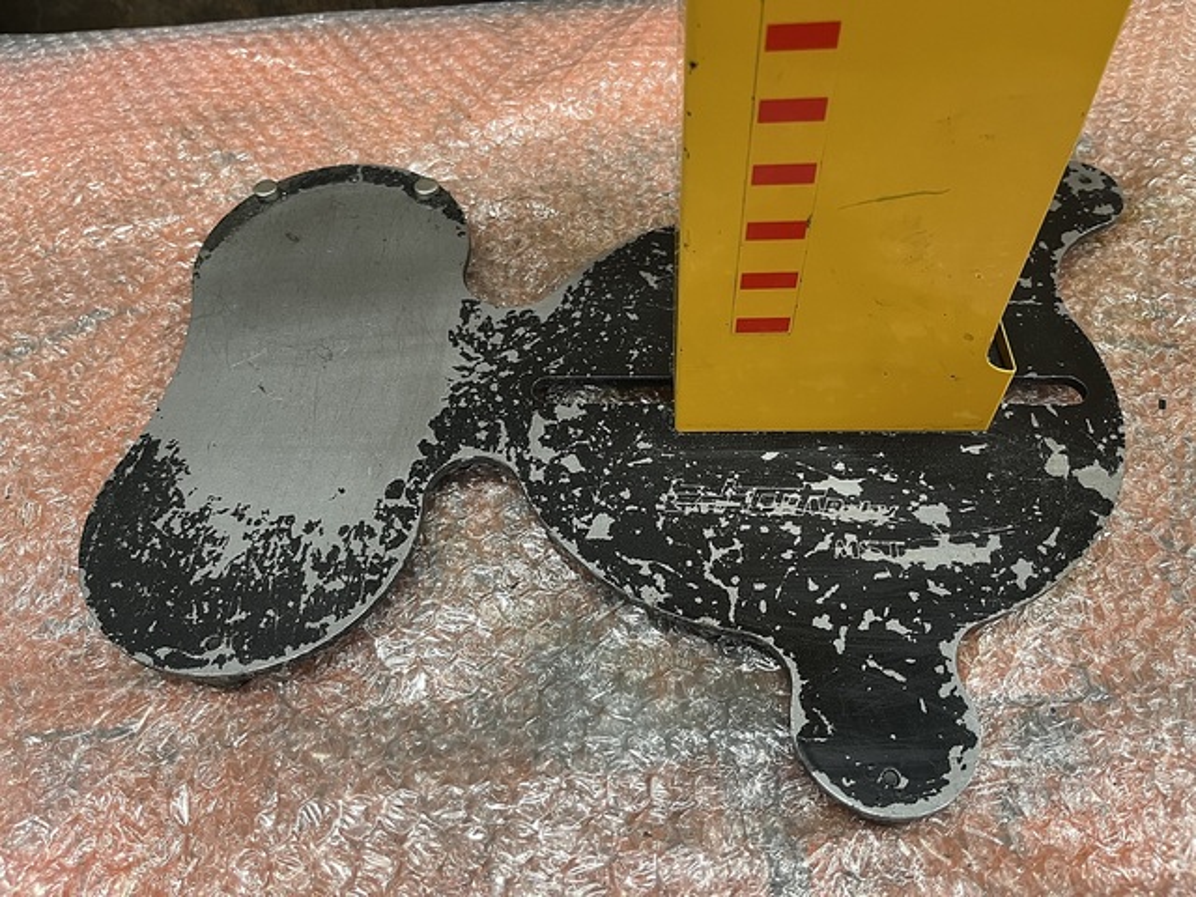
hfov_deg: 67.3
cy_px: 448
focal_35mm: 26
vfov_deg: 53.1
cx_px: 598
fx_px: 898
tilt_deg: -55.8
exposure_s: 1/50
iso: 200
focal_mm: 5.1
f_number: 1.6
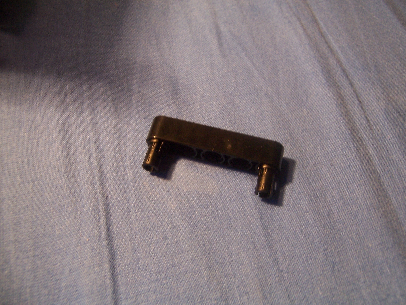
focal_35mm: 33
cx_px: 203
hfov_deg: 55.4
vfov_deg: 42.9
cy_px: 152
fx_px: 387
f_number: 3.4
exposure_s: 1/20
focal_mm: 5.5
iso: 140
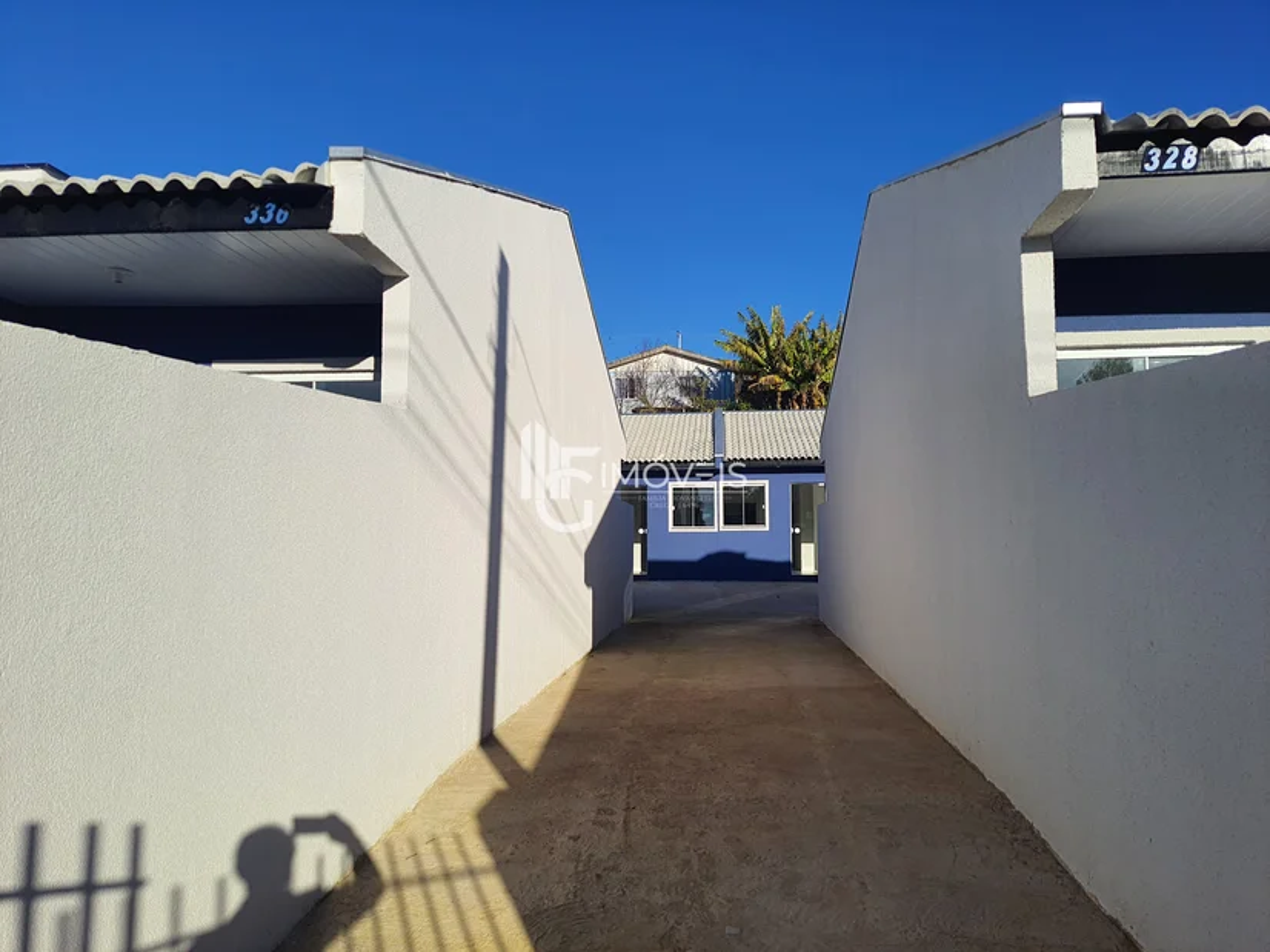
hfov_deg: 71.6
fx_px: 880
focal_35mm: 24
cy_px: 476
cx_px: 635
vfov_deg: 56.8
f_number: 1.8
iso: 50
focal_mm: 5.23
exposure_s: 1/1592
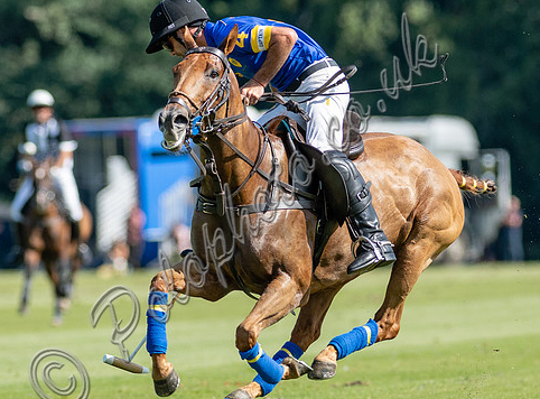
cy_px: 227
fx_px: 14025
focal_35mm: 904
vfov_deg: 1.6
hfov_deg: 2.2
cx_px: 377
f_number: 4
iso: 250
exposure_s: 1/2000
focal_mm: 300
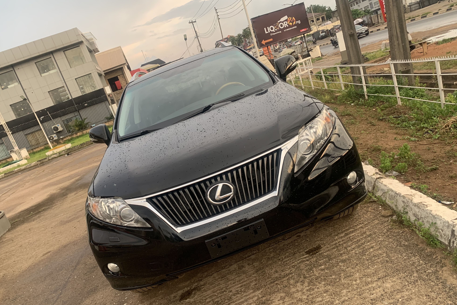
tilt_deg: -10.3
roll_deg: +21.0
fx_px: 355
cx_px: 224
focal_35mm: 28
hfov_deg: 65.5
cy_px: 150
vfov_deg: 46.4
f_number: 1.8
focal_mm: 4.25
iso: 64
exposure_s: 1/121
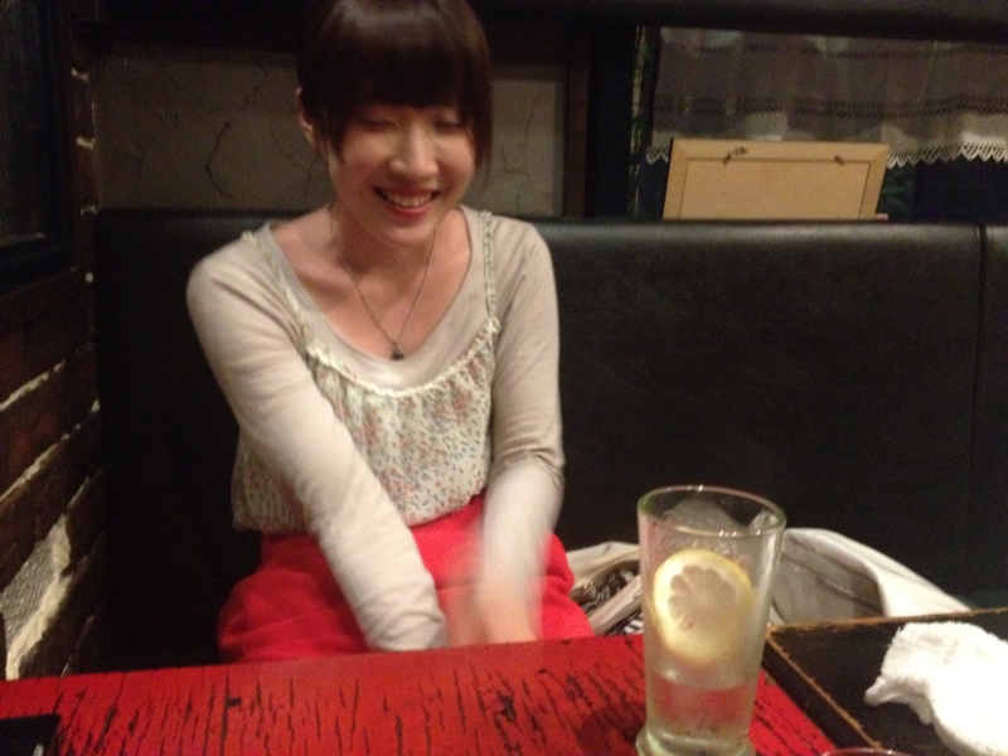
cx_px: 504
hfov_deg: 52.6
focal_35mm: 35
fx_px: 1019
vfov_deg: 40.7
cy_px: 378
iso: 800
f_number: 2.4
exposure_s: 1/15
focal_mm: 4.28
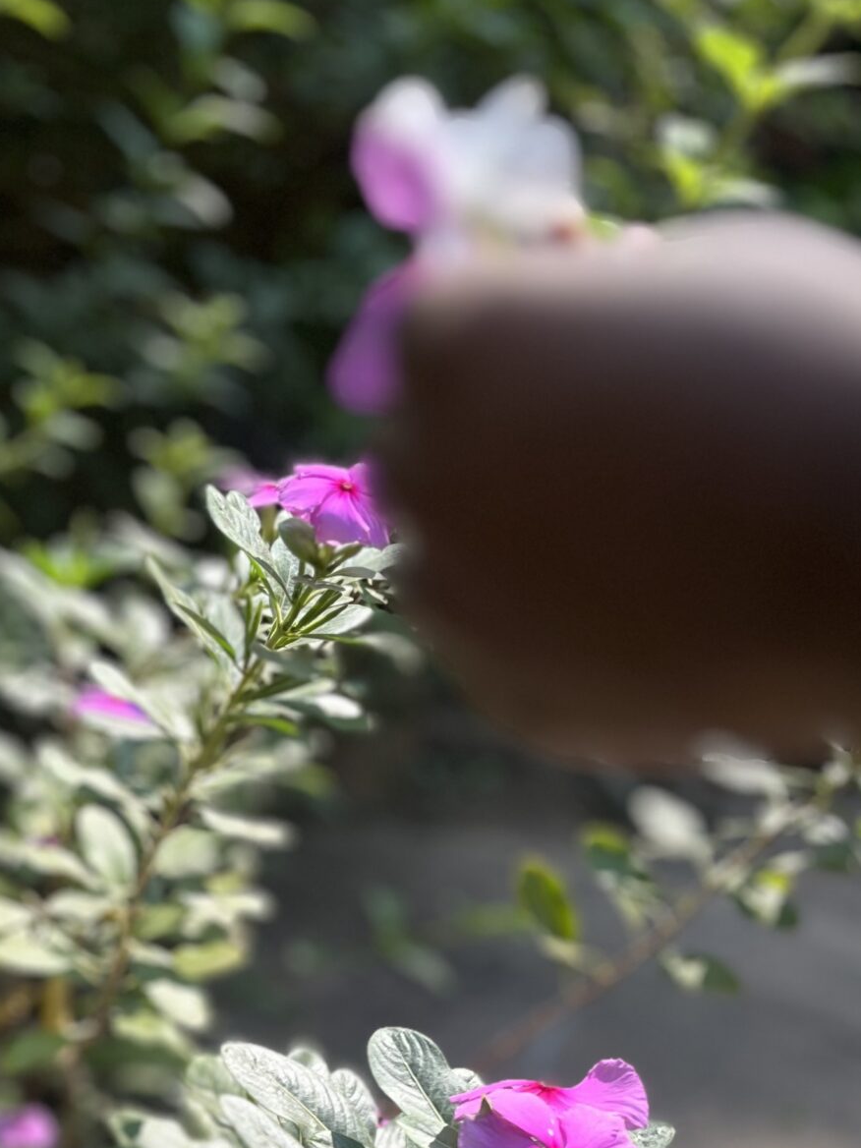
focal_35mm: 57
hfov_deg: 24.5
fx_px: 1890
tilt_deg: -28.4
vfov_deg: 31.1
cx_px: 10
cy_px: 1172
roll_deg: -1.1
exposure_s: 1/1075
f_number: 1.6
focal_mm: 5.1
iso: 50
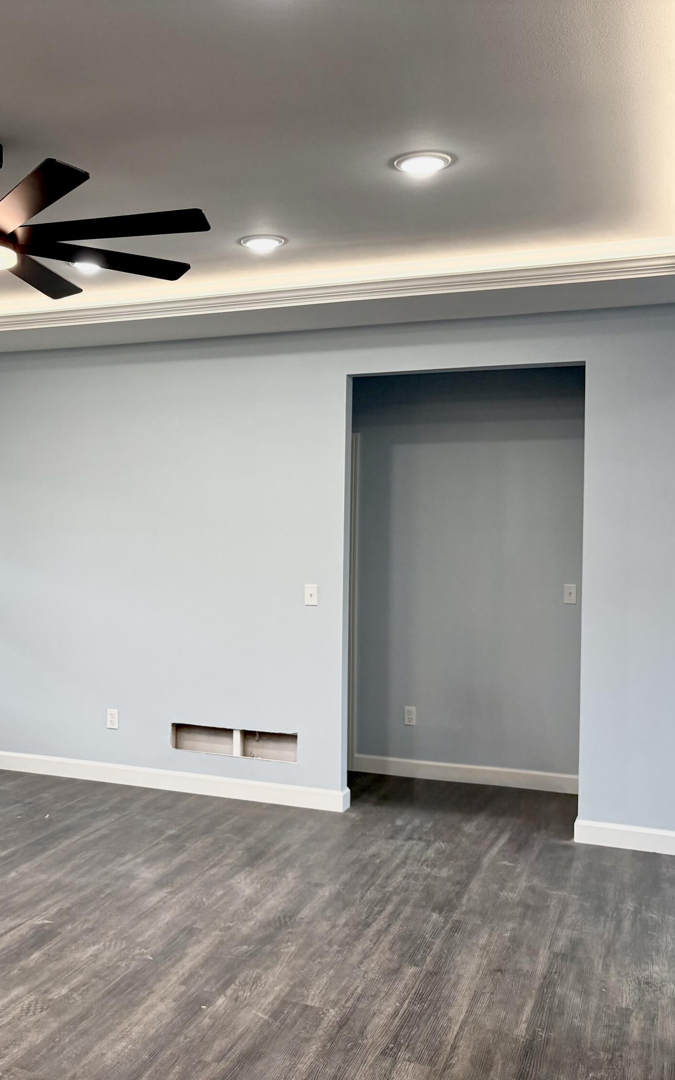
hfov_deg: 33.4
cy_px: 541
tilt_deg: -0.8
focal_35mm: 37
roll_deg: -1.1
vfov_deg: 52.7
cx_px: 127
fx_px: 1089
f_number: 1.6
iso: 125
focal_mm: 5.96
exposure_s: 1/163
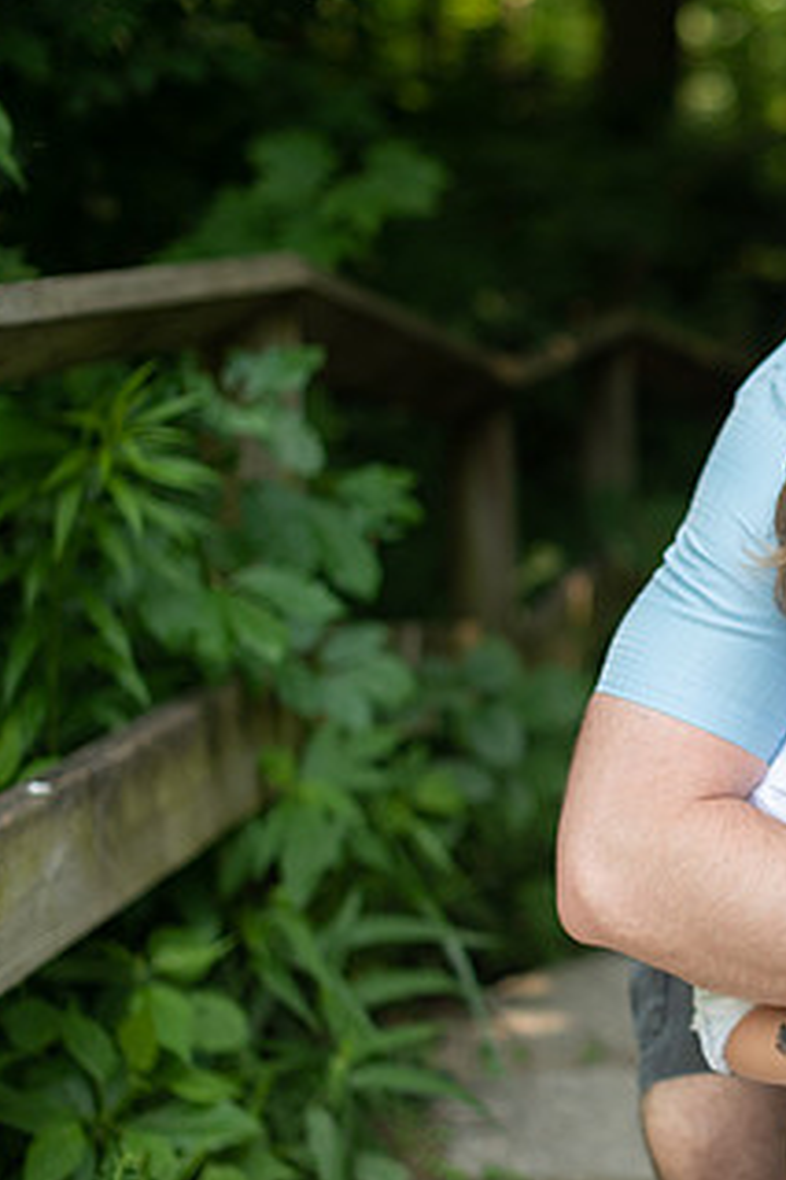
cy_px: 662
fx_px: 3082
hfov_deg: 14.0
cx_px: 985
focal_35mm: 94
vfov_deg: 21.7
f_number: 2.2
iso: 250
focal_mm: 50
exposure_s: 1/800
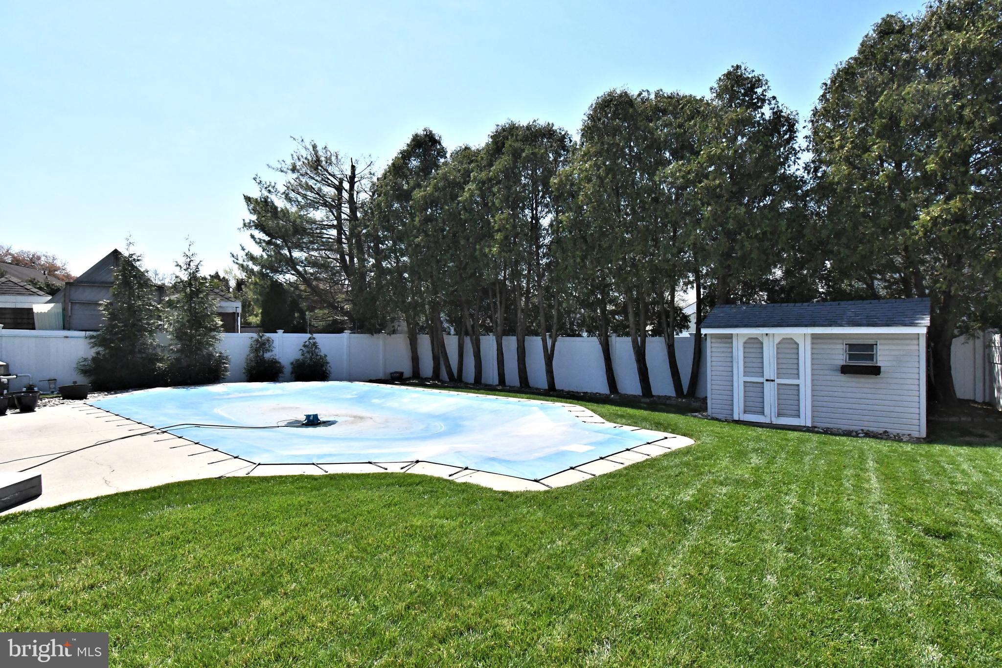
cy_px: 334
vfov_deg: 64.5
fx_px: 529
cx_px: 501
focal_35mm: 19
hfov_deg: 86.9
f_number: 11
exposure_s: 1/4000
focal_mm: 13
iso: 4000
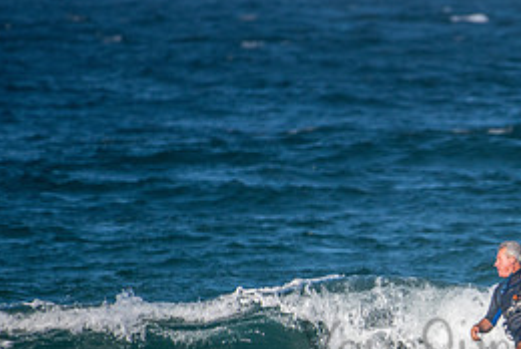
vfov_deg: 1.2
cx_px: 509
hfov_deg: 1.8
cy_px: 332
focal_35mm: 1114
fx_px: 16140
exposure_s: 1/4000
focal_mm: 500
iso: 640
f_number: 5.6
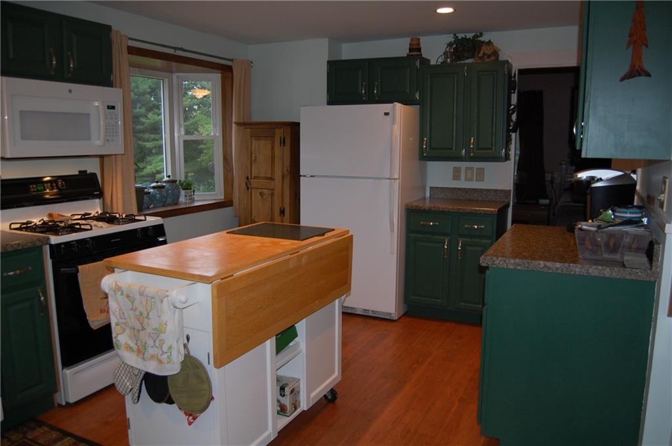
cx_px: 336
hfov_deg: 67.4
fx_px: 503
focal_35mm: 27
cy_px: 223
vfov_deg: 47.8
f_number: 3.5
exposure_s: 1/60
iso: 400
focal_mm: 18
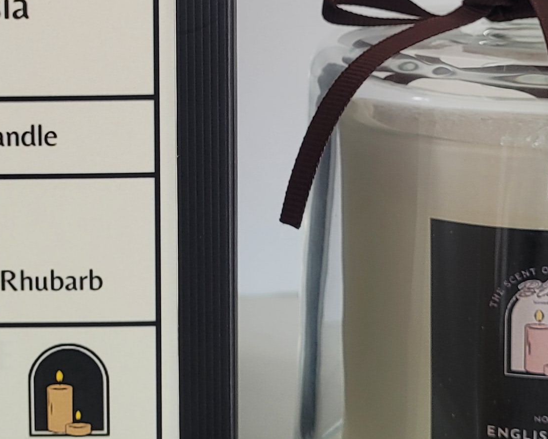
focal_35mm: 93
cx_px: 121
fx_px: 1508
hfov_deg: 20.4
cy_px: -15
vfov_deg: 16.2
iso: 80
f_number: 1.8
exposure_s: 1/100
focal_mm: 5.4
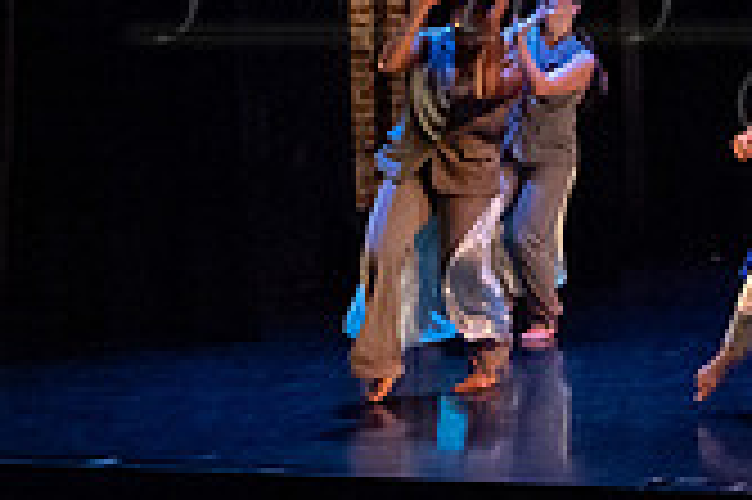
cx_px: 1440
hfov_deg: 14.4
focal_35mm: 122
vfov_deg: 11.2
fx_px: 2546
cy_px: 74
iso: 6400
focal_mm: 28
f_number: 4
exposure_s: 1/400
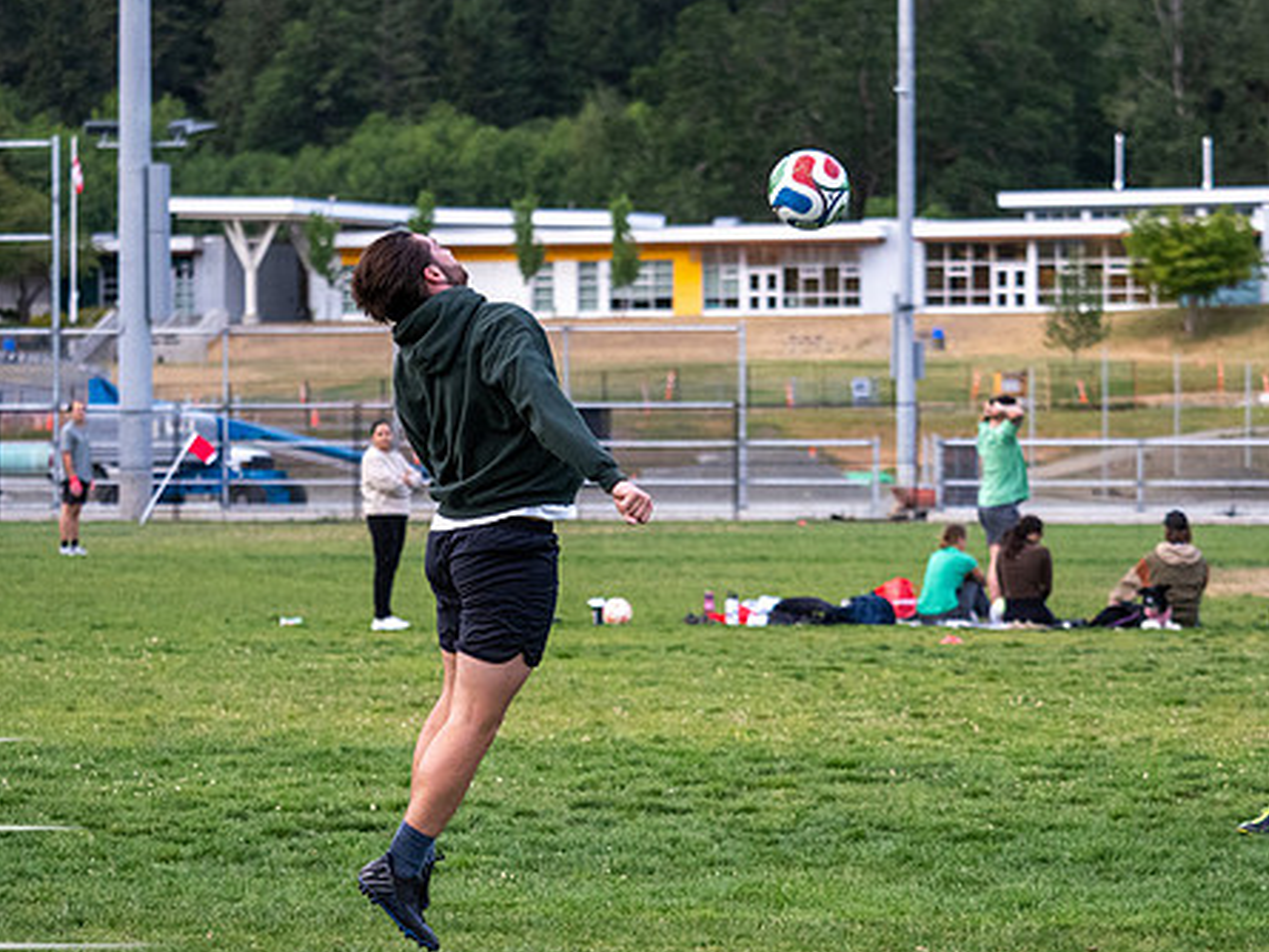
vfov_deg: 8.9
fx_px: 6124
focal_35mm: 167
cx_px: 596
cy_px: 506
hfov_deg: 11.8
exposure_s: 1/1000
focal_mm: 64
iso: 1250
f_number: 2.8
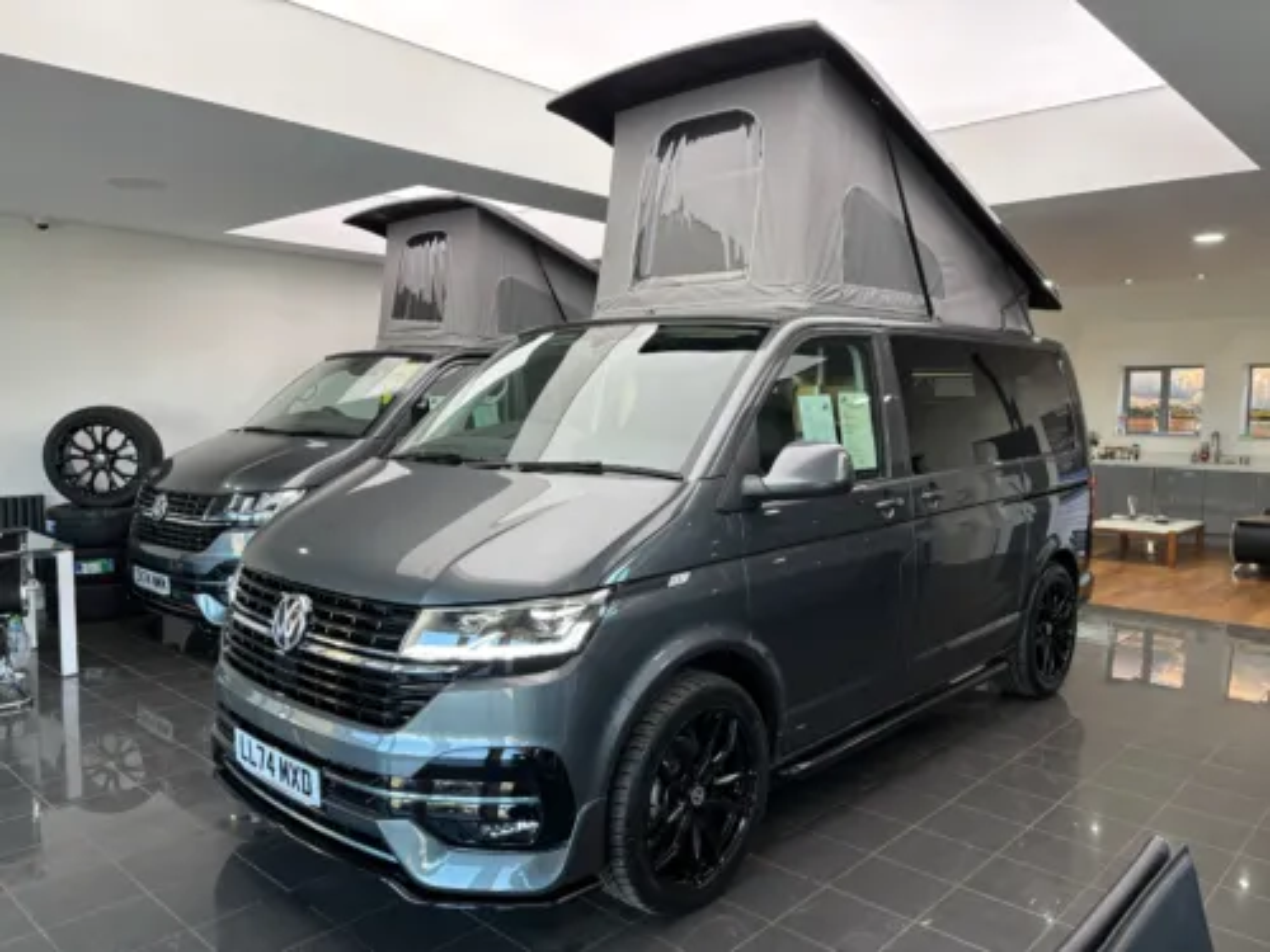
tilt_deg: -5.9
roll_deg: -0.9
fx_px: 954
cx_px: 635
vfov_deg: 53.1
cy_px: 476
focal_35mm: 26
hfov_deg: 67.3
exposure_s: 1/100
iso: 80
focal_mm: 5.96
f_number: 1.6
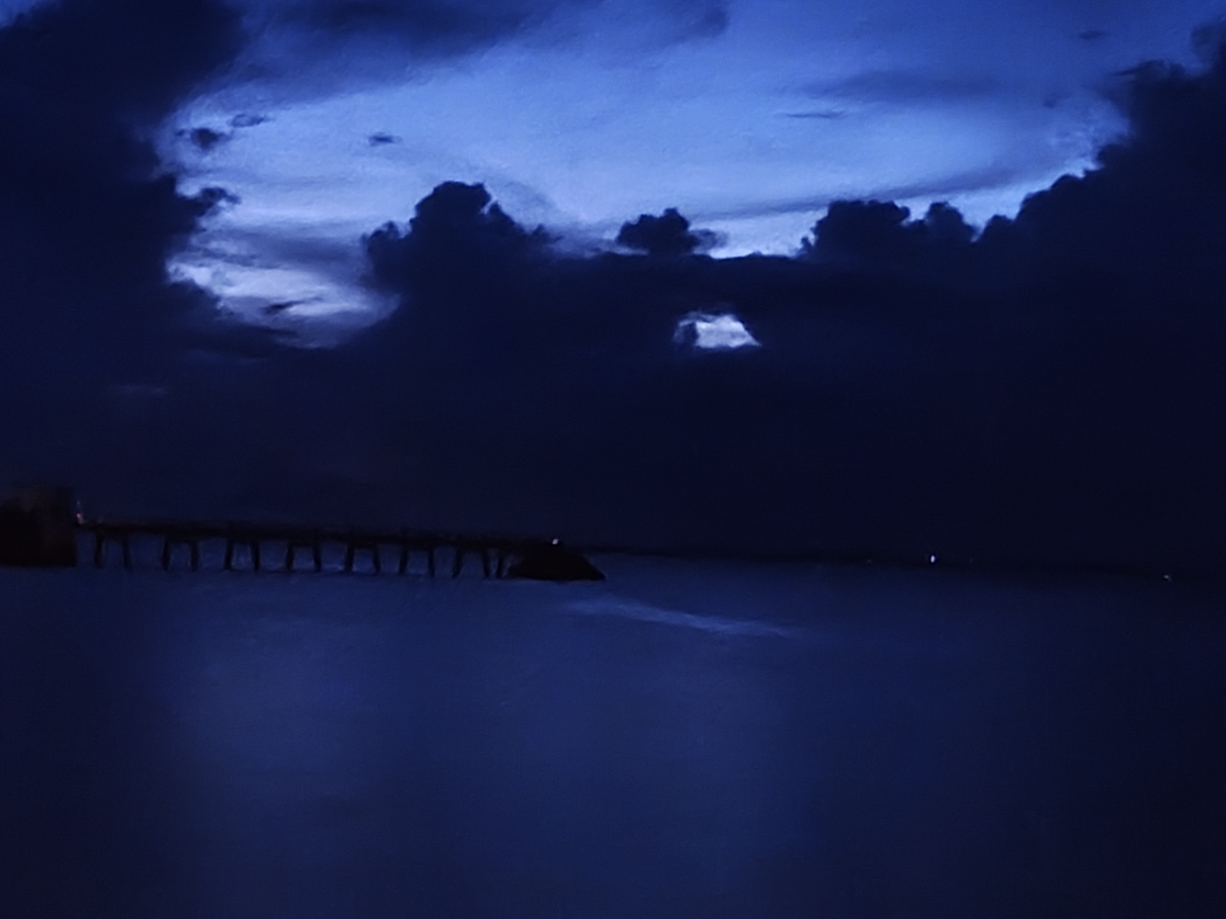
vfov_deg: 18.9
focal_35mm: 78
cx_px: 434
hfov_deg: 24.9
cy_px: 511
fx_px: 2762
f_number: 1.88
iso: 26592
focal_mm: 5.56
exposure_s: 1/4
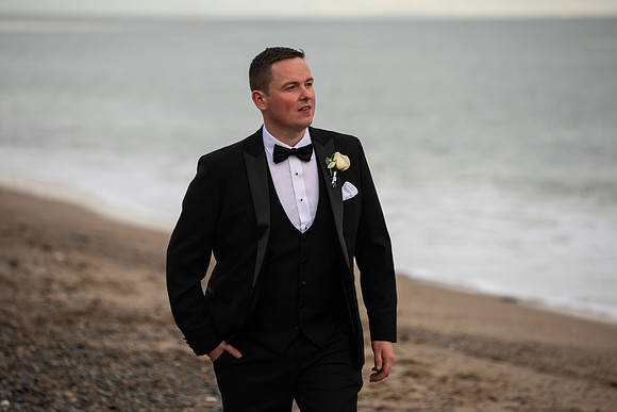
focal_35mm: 170
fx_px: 2914
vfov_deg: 8.1
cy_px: 206
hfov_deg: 12.1
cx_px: 308
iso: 100
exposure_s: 1/200
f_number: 3.5
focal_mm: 170
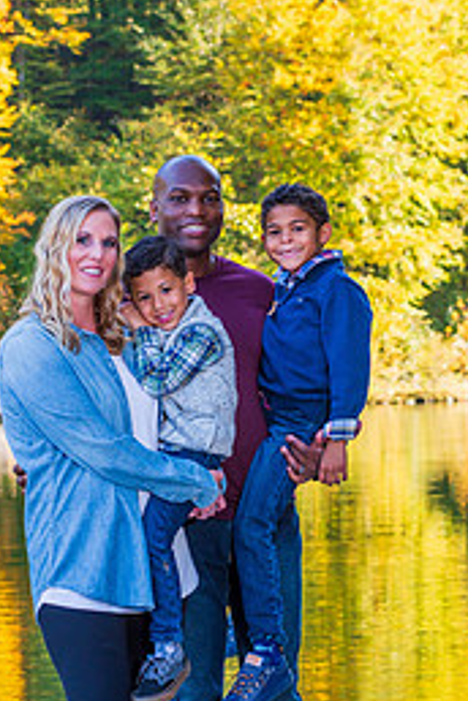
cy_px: 475
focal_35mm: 150
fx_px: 2925
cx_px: 152
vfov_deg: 13.7
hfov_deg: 9.1
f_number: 8
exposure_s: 1/125
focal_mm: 86
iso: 320
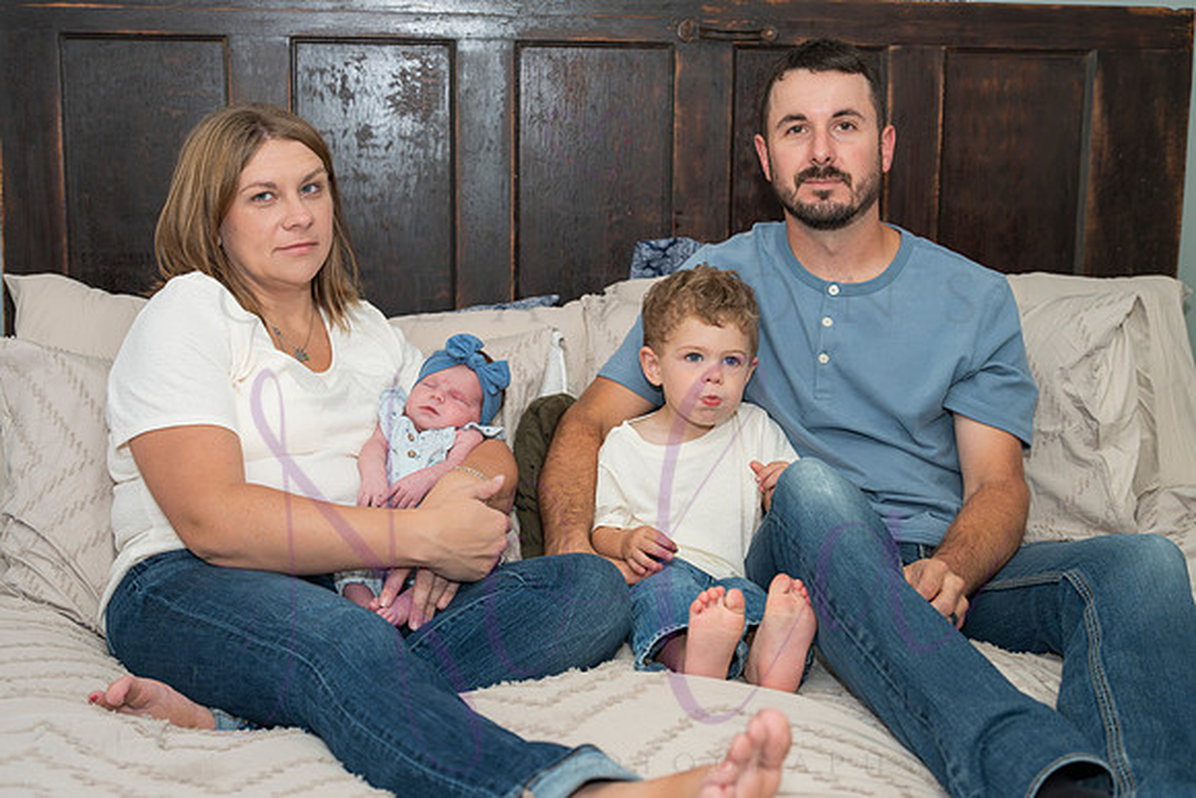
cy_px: 389
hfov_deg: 43.7
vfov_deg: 30.0
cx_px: 583
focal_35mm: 45
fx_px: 1490
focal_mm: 43
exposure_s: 1/320
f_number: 4
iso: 800
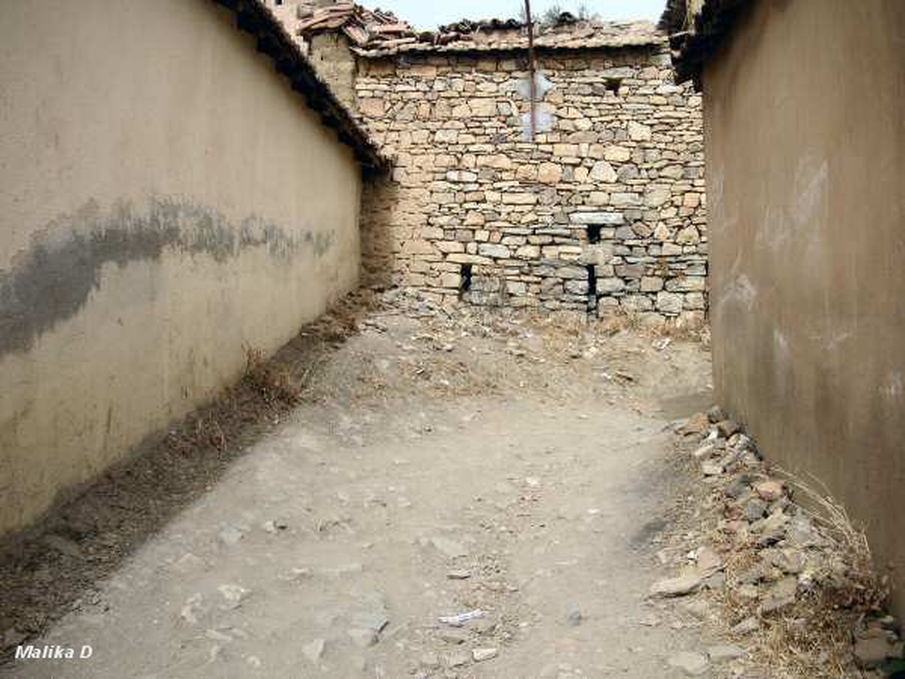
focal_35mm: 37
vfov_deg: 38.7
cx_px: 452
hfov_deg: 50.1
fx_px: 967
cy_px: 340
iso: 50
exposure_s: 1/750
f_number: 2.8
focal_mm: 6.1
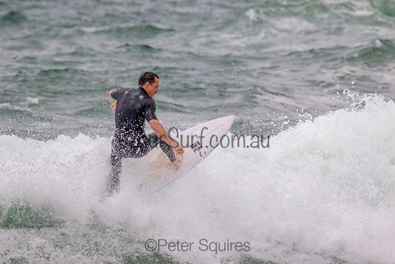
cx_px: 191
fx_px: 11934
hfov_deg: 1.9
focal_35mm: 1087
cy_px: 85
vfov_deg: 1.3
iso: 1600
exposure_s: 1/2000
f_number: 11
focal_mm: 800
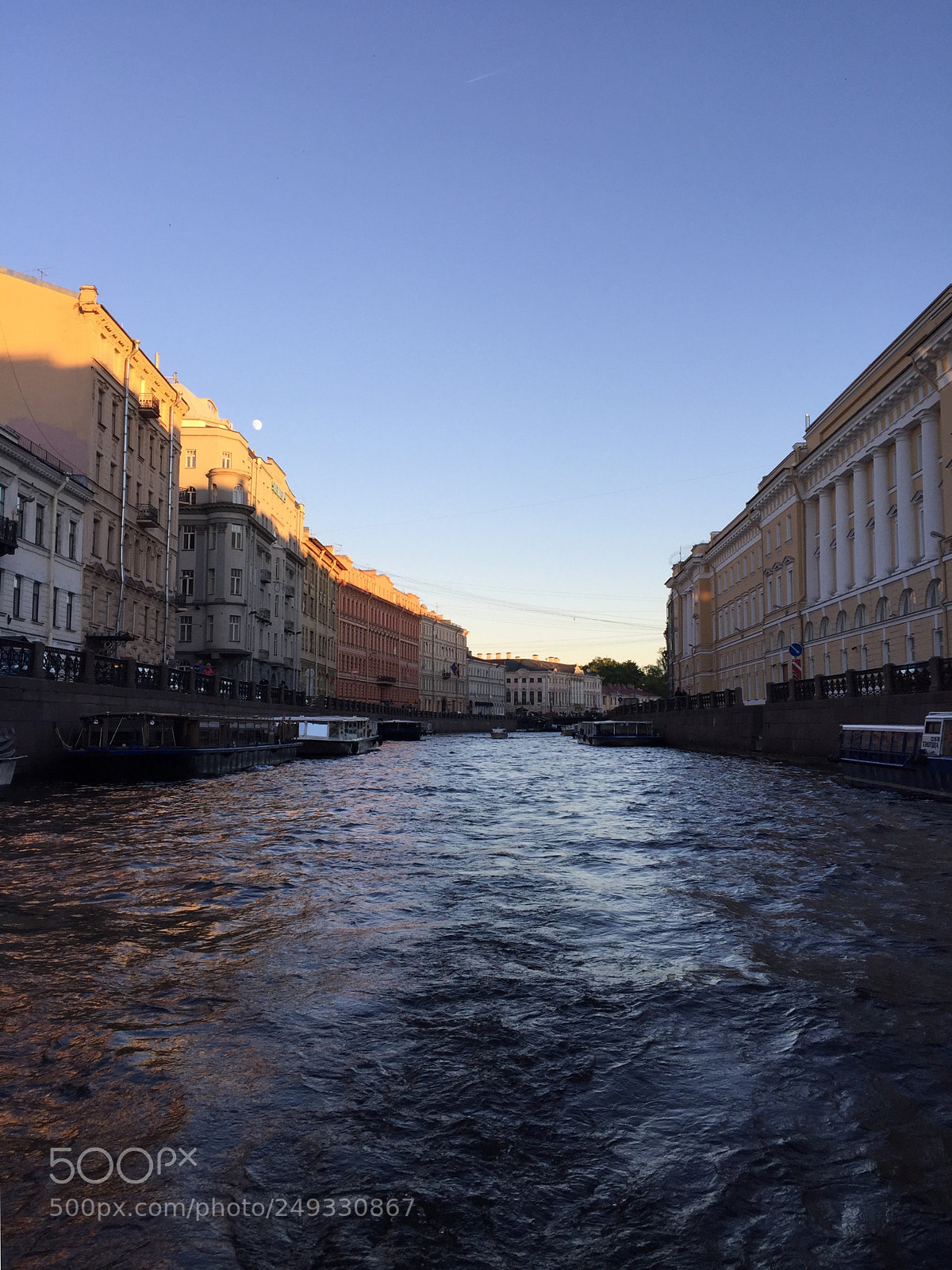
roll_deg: -1.2
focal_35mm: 29
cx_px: 476
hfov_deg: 48.2
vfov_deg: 61.7
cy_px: 635
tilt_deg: +7.6
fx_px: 1063
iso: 32
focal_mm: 4.15
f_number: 2.2
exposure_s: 1/388
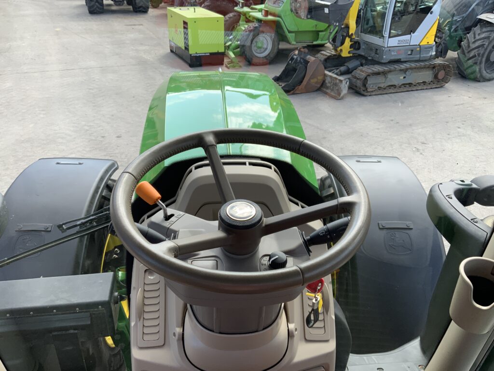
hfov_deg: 61.7
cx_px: 247
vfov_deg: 48.2
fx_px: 414
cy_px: 186
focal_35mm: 29
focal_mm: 3
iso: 16
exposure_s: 1/303
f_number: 1.8
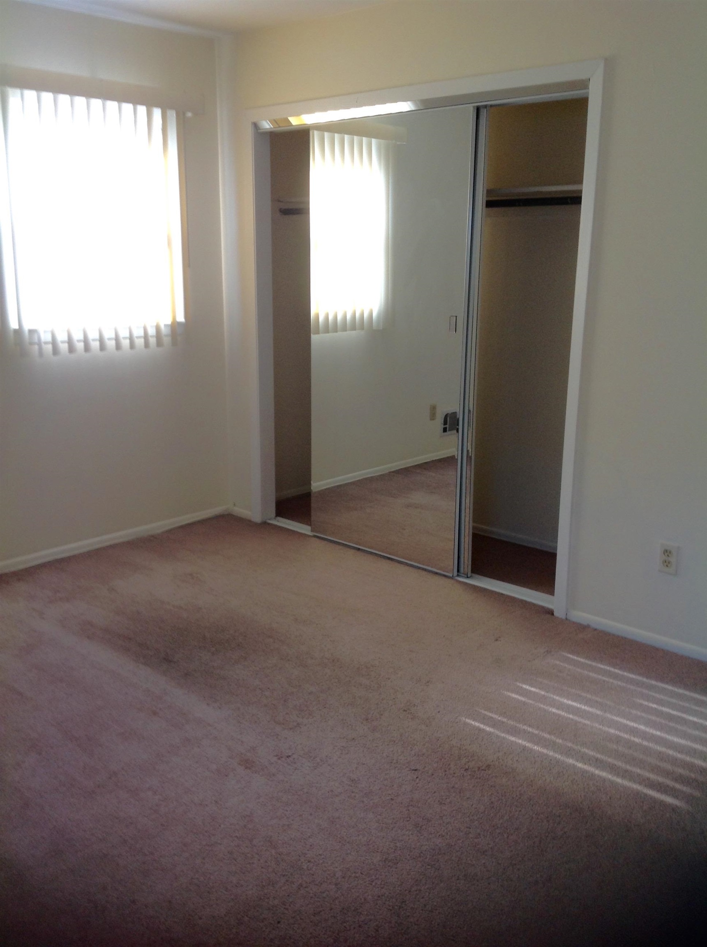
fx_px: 956
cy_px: 474
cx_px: 354
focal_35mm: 35
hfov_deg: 40.6
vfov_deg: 52.7
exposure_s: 1/17
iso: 50
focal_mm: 4.28
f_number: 2.4
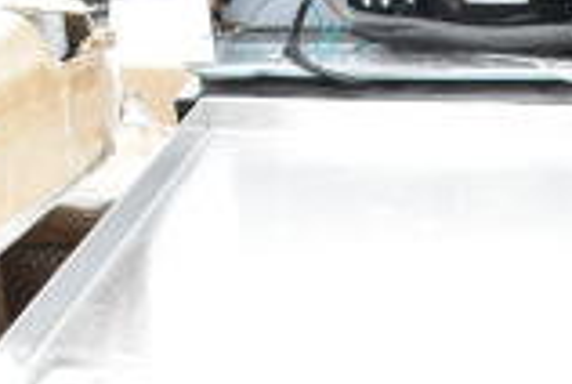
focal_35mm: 104
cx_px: 706
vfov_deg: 12.0
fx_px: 1656
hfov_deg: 18.5
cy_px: 719
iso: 1600
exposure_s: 1/200
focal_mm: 18
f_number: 7.1
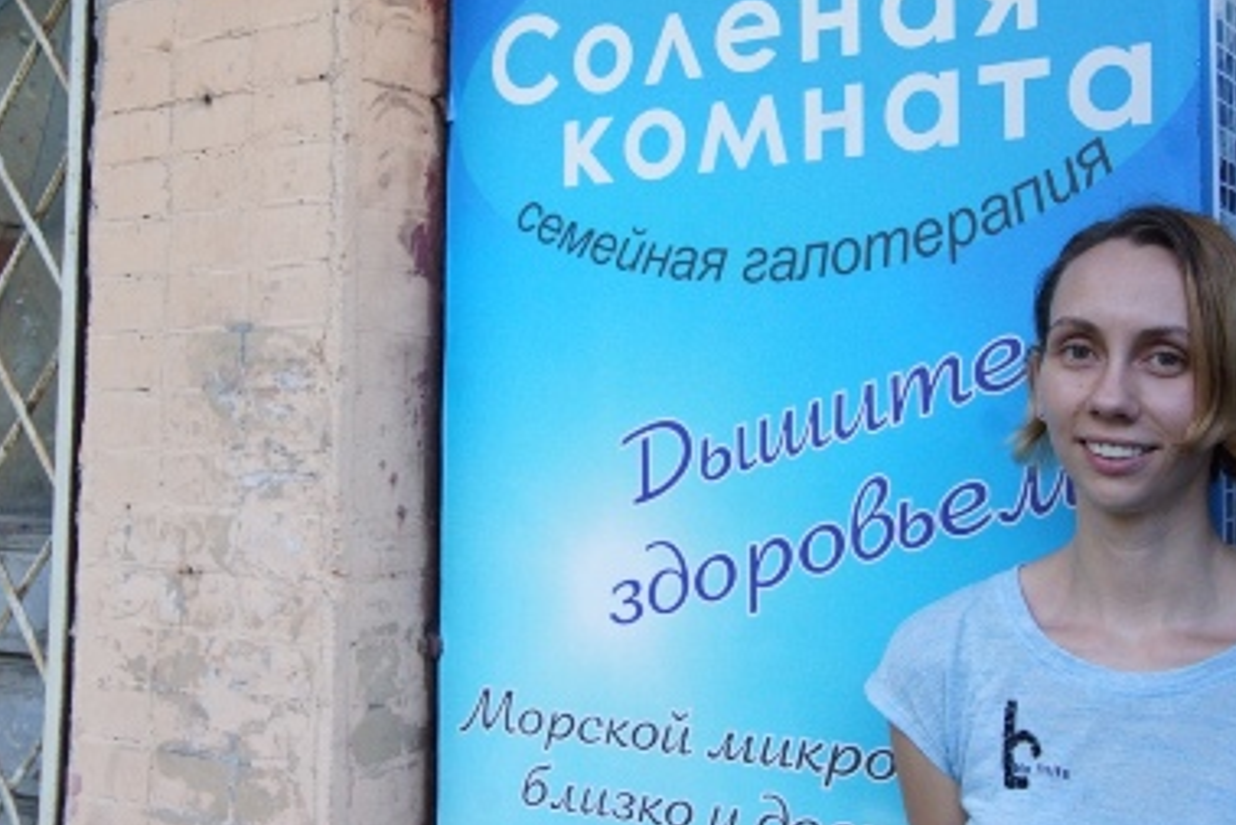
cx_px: 708
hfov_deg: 49.4
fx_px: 1339
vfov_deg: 34.2
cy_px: 344
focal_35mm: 39
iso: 2000
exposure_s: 1/200
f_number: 7.1
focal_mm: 22
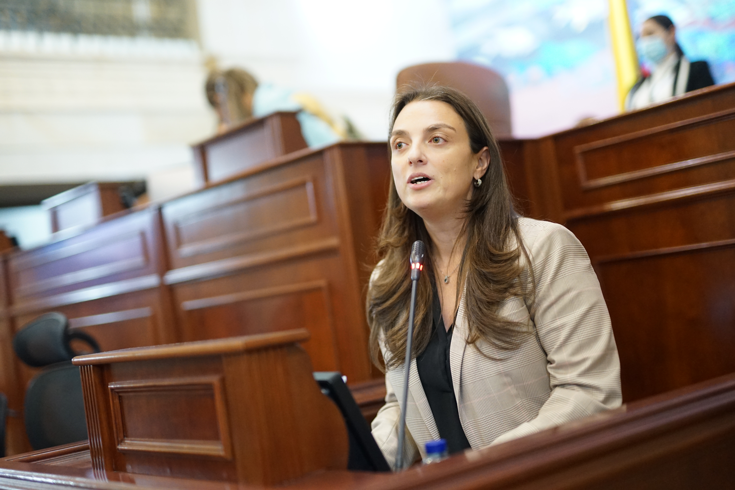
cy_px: 245
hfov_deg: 39.6
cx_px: 368
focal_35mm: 50
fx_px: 1021
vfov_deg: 27.0
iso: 2500
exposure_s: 1/250
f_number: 1.4
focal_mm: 50
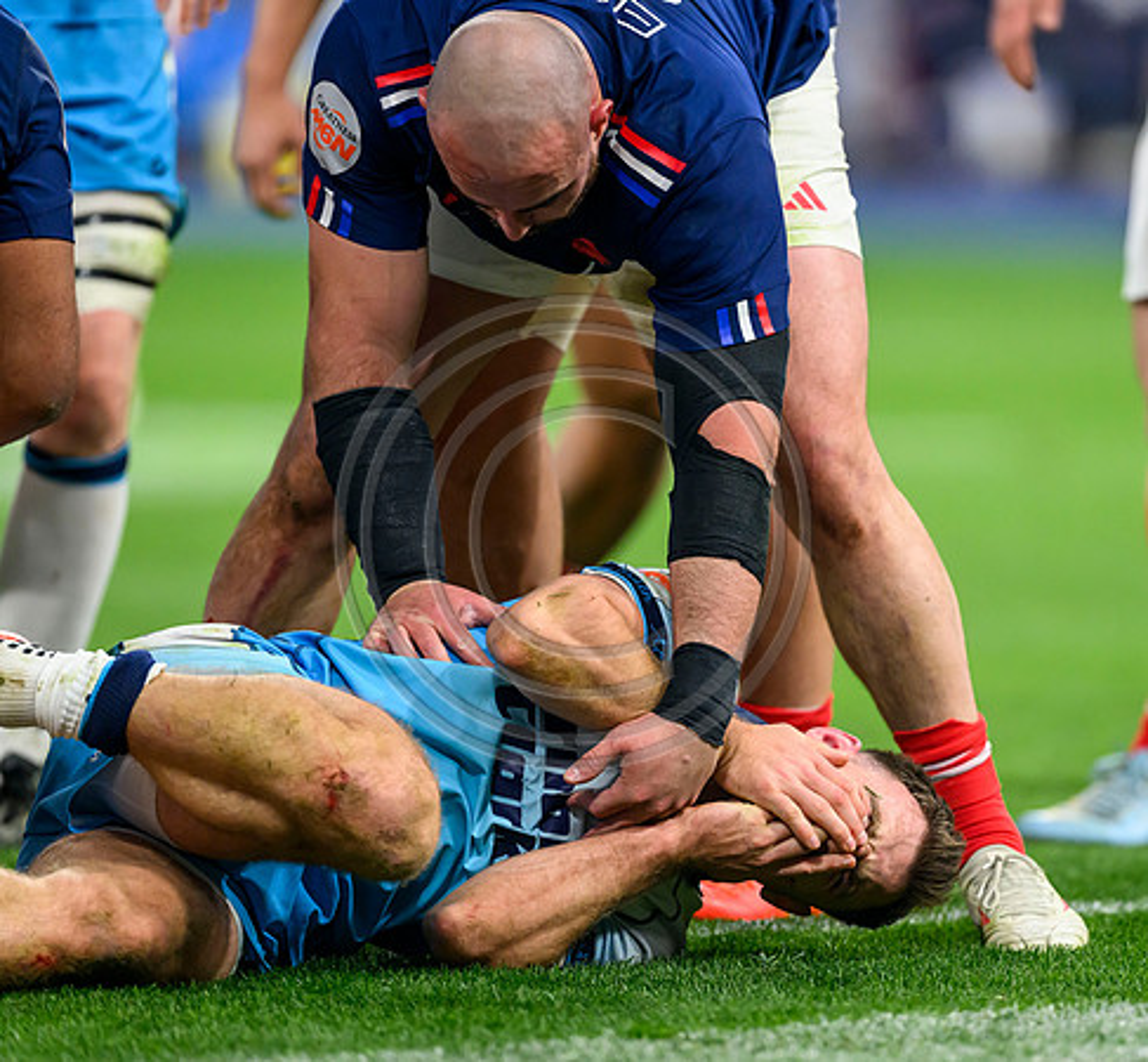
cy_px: 550
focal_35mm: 507
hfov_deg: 3.6
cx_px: 825
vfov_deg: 3.3
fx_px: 18326
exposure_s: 1/2000
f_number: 2.8
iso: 3200
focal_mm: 400
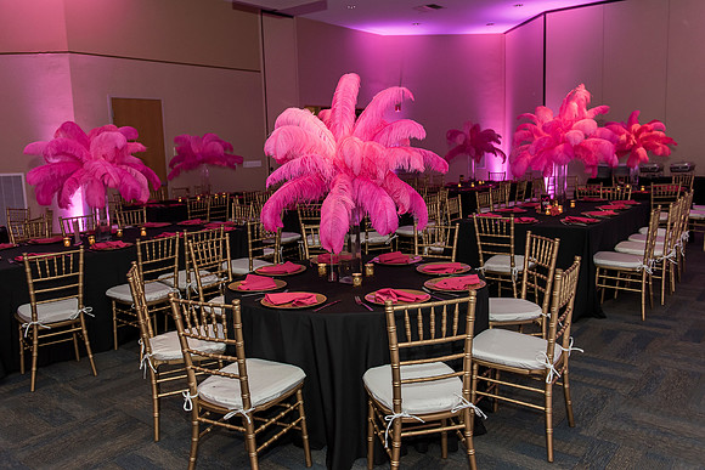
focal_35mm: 30
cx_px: 341
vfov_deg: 43.7
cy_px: 228
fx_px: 586
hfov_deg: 62.0
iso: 1600
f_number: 4
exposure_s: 1/80
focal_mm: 29
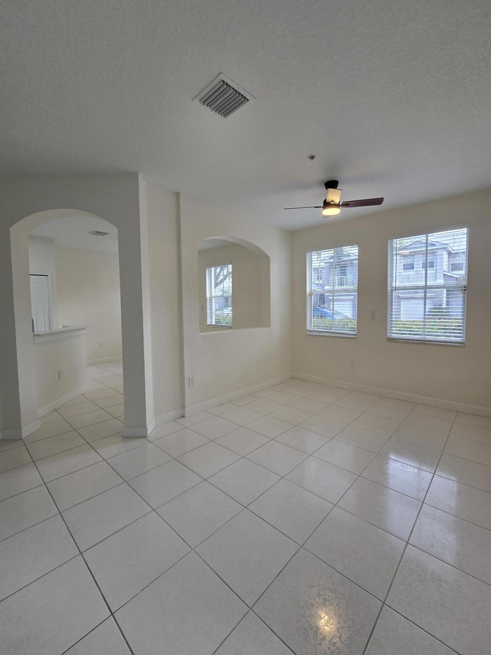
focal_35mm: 13
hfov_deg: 89.9
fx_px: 246
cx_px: 246
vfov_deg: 106.2
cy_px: 328
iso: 64
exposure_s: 1/120
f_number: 2.2
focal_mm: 2.2
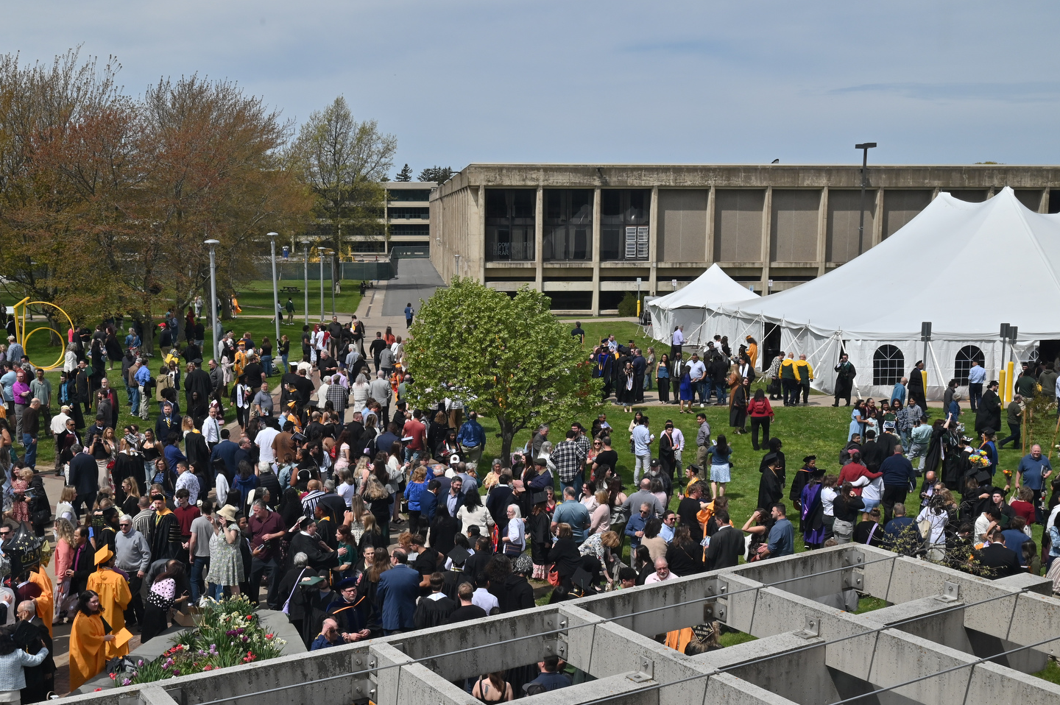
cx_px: 472
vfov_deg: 33.3
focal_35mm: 40
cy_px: 403
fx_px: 1177
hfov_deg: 48.4
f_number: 14
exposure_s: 1/640
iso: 320
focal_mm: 32
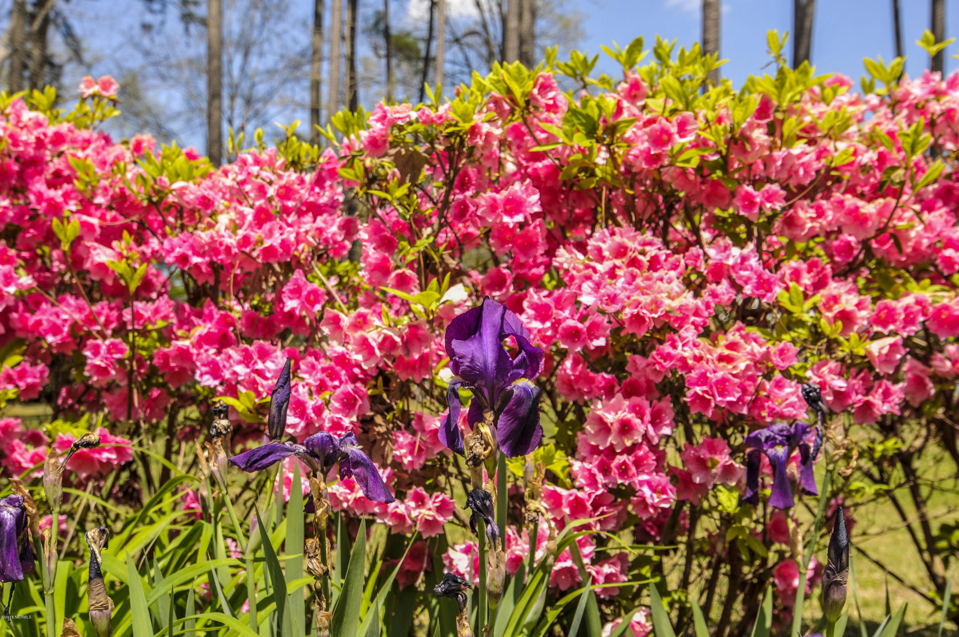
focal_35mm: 36
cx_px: 480
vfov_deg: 36.8
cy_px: 318
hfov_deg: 53.2
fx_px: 958
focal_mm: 24
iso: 160
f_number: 5.6
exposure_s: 1/500
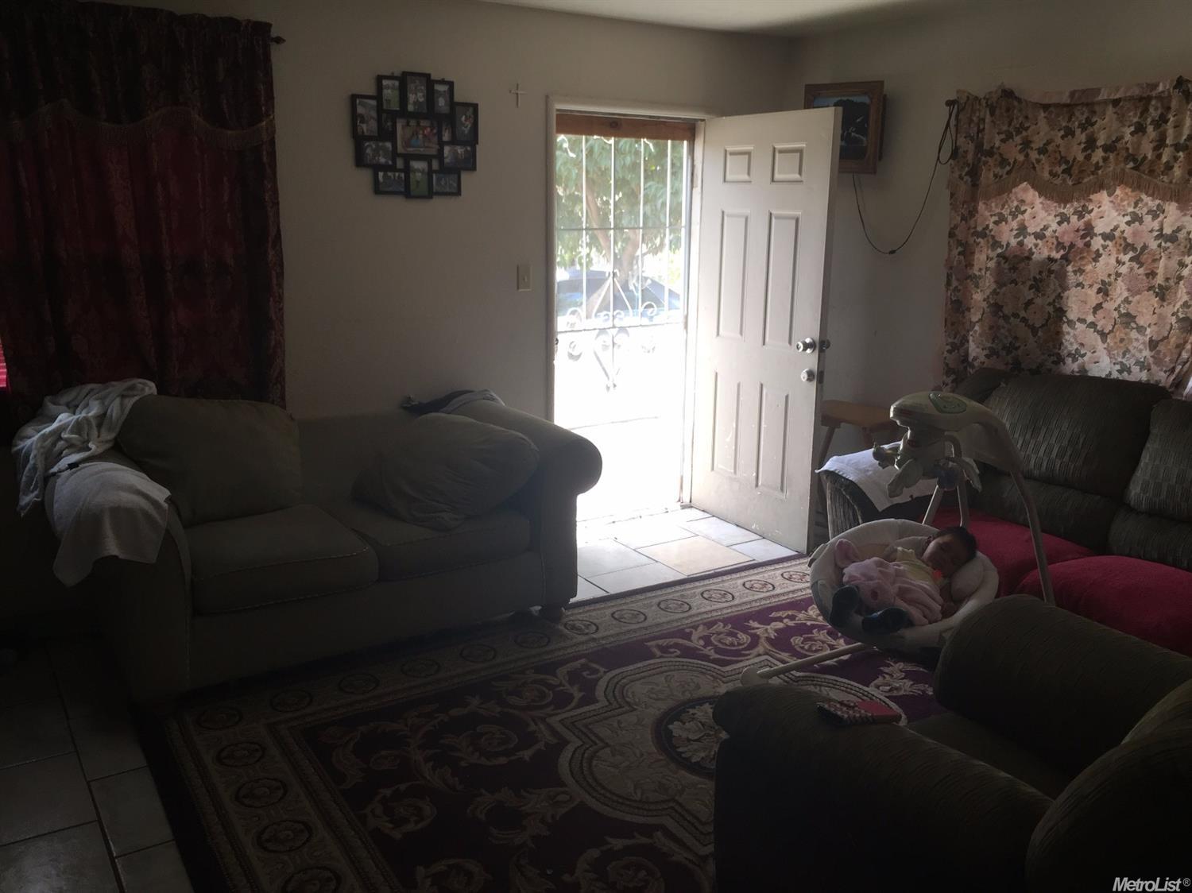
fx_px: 998
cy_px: 446
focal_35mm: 29
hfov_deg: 61.7
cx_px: 596
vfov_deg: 48.2
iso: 32
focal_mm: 4.15
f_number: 2.2
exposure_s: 1/60
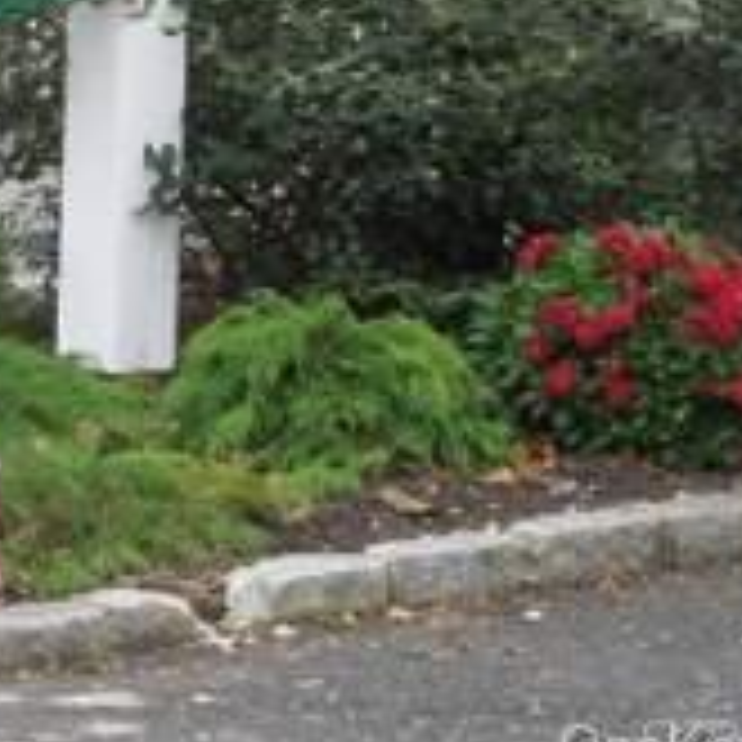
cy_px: -18
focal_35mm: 201
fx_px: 4874
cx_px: -144
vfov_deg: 8.7
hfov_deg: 8.6
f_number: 4.5
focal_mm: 14.1
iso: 100
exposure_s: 1/80
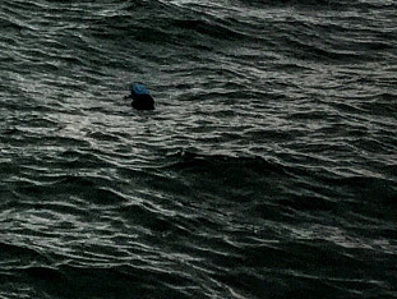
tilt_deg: +2.1
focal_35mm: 149
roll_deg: -0.6
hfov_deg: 11.2
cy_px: -319
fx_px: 1711
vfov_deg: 9.3
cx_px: -532
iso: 32
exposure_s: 1/120
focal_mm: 4.15
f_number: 2.2
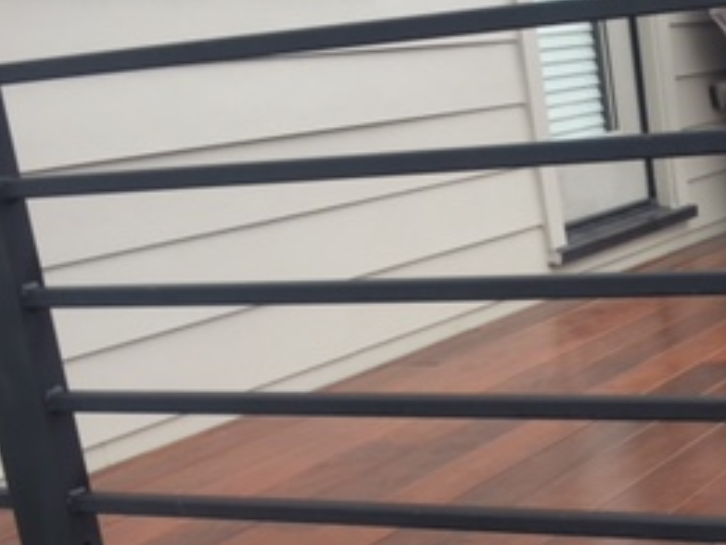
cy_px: 450
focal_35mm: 71
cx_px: 712
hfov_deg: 26.1
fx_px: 1490
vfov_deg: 20.5
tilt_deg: -15.5
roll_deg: +5.8
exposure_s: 1/565
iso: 32
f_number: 2.2
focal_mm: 4.15
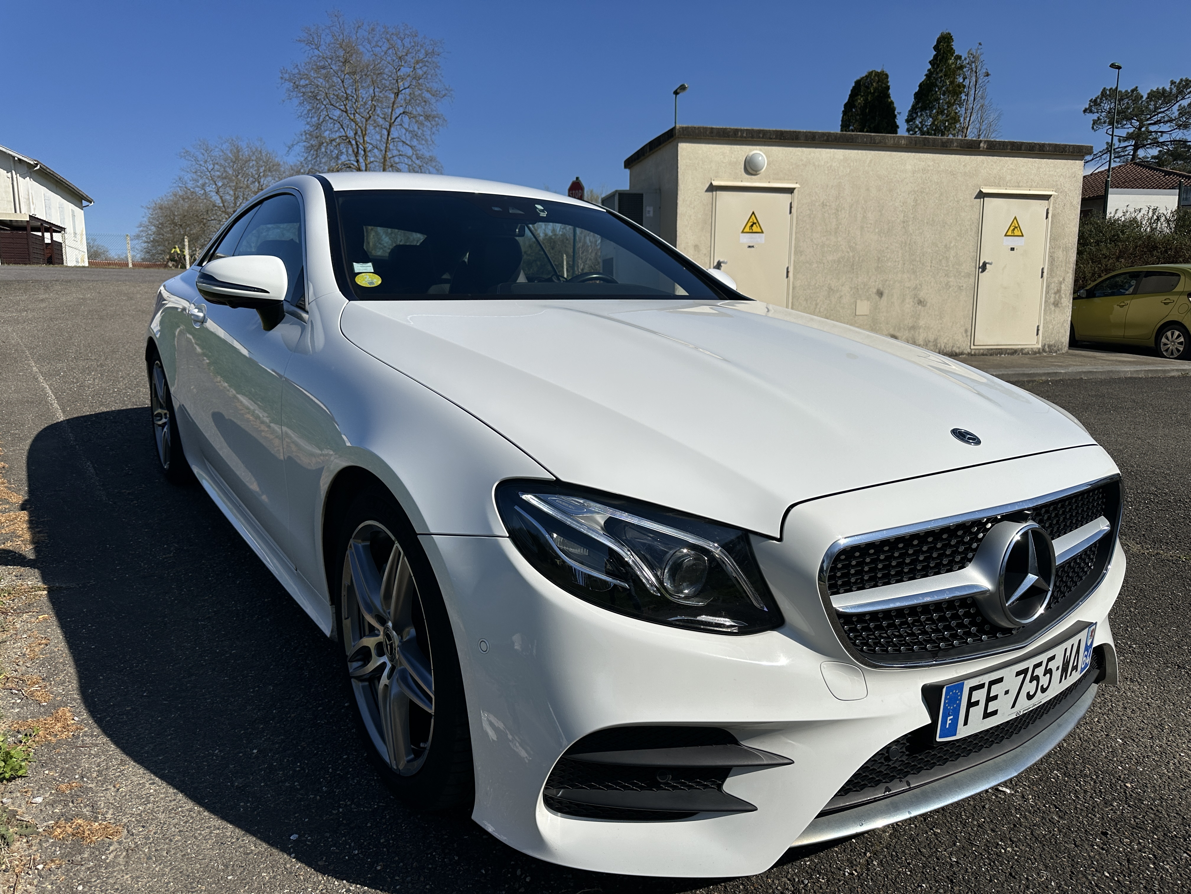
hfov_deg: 71.6
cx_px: 596
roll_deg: -0.5
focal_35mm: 24
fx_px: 826
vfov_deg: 56.8
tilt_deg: -9.8
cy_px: 447
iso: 80
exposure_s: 1/12048
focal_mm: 6.86
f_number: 1.78
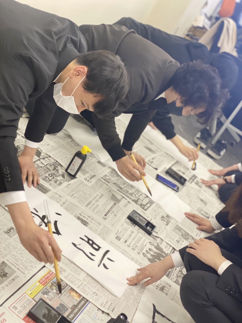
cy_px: 162
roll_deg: -33.0
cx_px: 121
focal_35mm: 52
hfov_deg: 28.0
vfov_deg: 36.8
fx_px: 485
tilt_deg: -23.3
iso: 200
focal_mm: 6
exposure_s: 1/100
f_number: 2
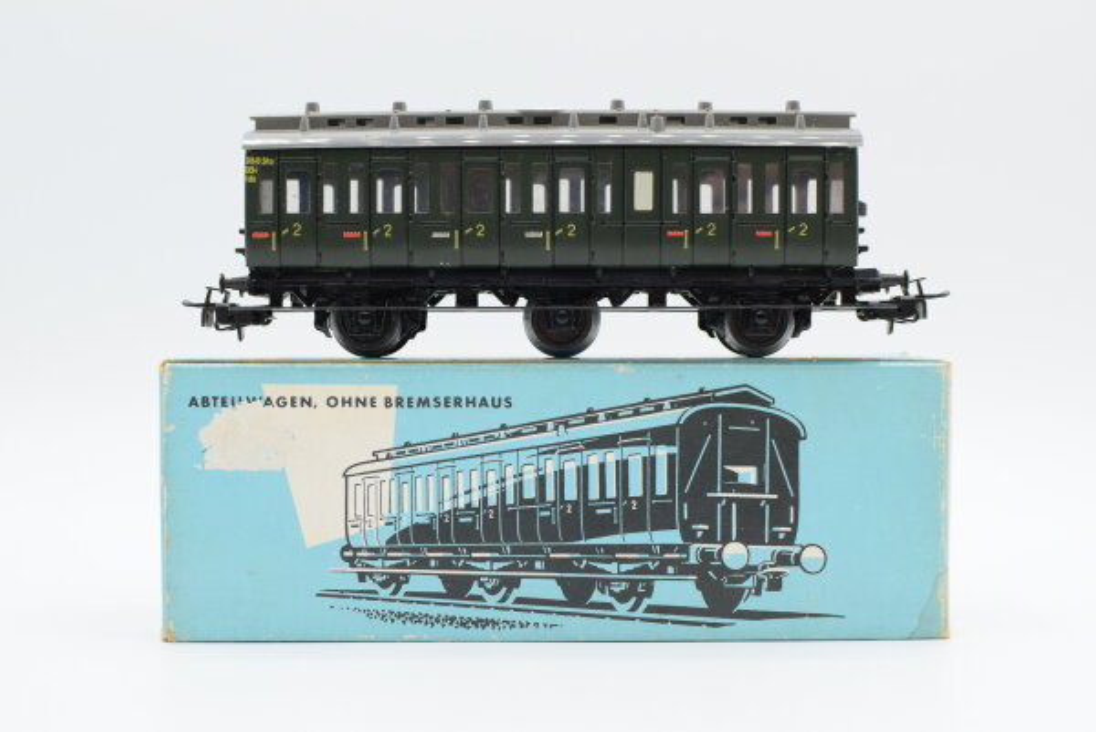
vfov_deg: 25.8
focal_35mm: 52
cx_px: 548
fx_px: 1599
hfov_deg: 37.8
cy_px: 366
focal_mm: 35
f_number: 8
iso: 250
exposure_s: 1/125
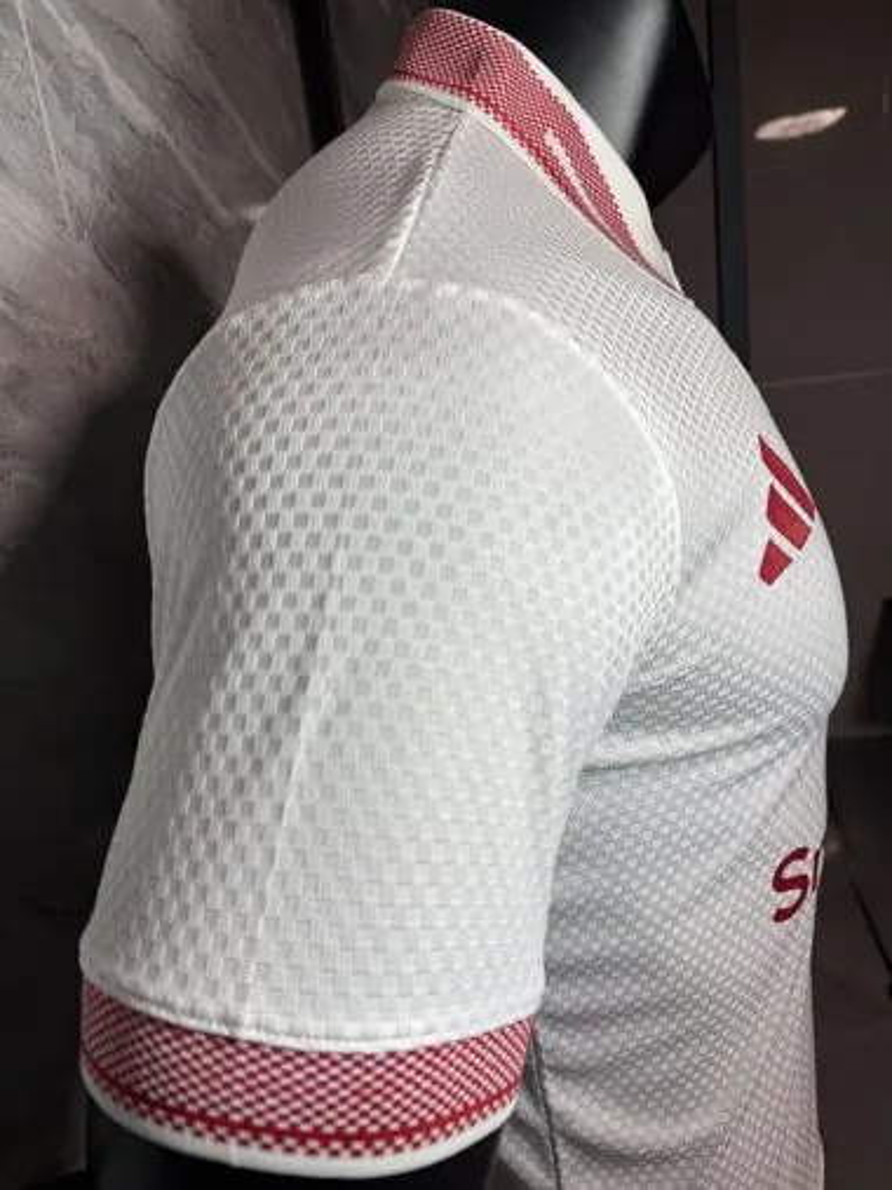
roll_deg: +7.2
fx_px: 825
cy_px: 595
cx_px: 446
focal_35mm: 24
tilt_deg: -17.2
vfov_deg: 71.6
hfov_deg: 56.8
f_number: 1.78
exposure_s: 1/100
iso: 50
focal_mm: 6.76
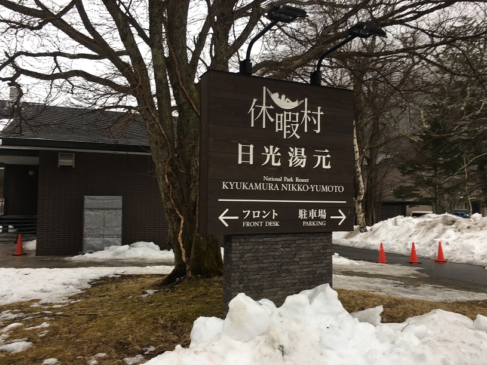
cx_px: 244
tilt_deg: +2.9
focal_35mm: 29
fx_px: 408
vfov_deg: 48.2
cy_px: 182
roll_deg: -0.5
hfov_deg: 61.7
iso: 25
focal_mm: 4.15
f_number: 2.2
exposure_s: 1/60
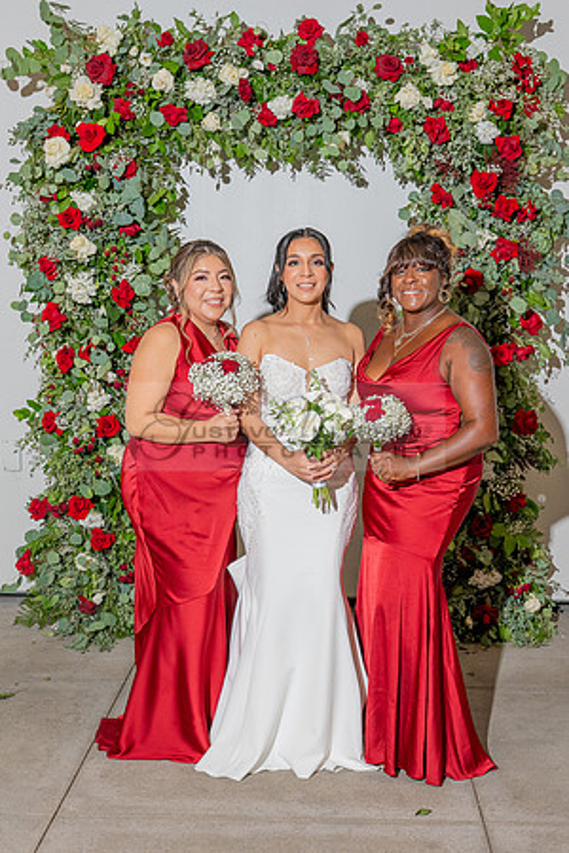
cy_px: 427
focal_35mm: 53
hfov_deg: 25.7
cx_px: 315
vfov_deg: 37.9
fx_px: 1245
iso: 800
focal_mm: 35
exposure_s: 1/200
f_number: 5.6
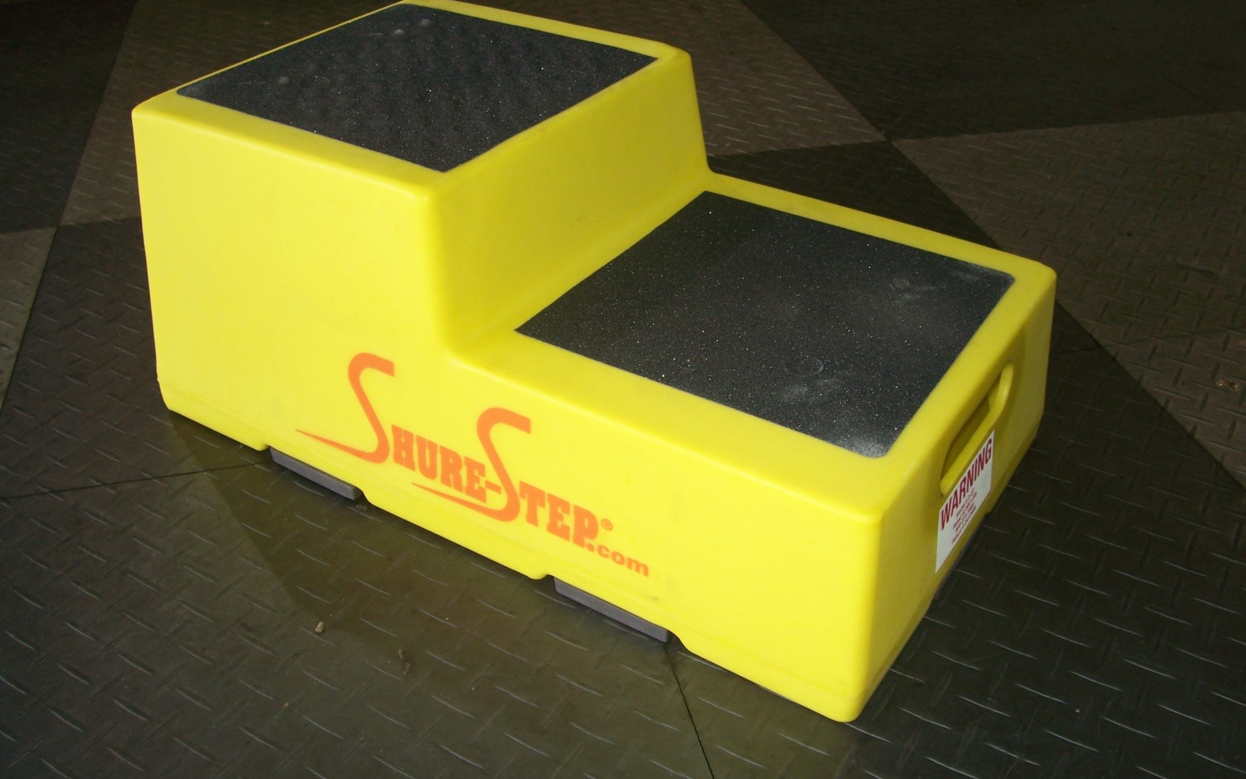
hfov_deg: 52.7
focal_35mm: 37
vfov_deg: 34.4
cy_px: 390
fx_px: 1257
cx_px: 615
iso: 80
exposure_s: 1/60
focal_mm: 5.6
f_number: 2.7
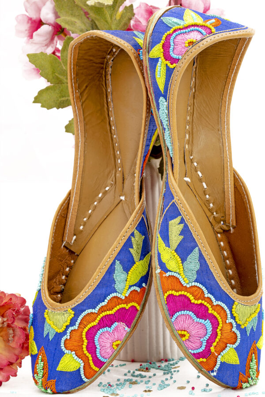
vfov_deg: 23.9
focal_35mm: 85
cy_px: 198
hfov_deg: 16.1
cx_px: 132
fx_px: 938
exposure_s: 1/125
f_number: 5
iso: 160
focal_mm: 85
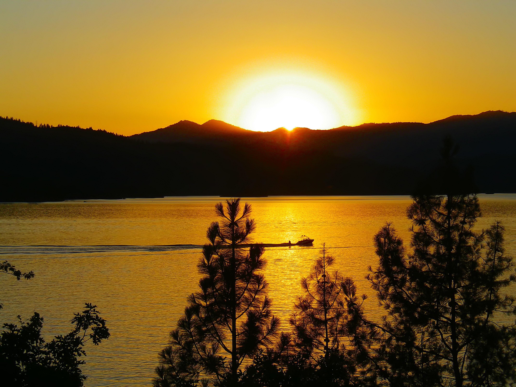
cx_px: 258
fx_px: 1506
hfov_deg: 19.4
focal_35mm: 101
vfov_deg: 14.6
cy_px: 194
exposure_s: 1/500
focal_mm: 17.9
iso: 80
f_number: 5.3
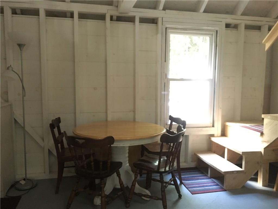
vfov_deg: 48.2
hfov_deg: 61.7
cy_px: 104
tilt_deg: -5.0
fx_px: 233
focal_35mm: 29
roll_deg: -0.3
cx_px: 139
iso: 500
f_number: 2.2
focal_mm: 4.15
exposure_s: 1/15
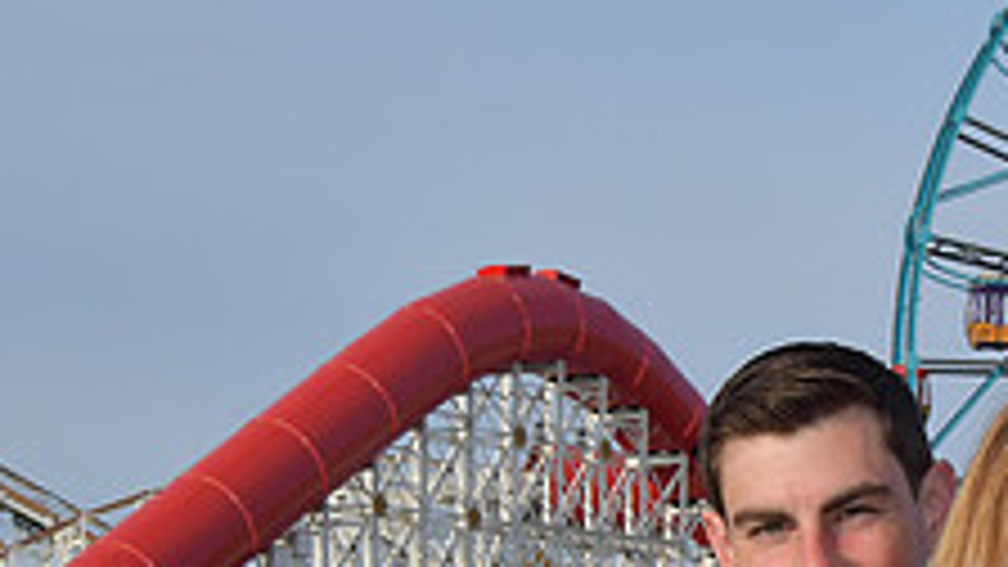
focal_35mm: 141
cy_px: 772
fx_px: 3769
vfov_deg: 8.5
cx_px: 846
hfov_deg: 15.1
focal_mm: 35
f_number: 14
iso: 200
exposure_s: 1/250
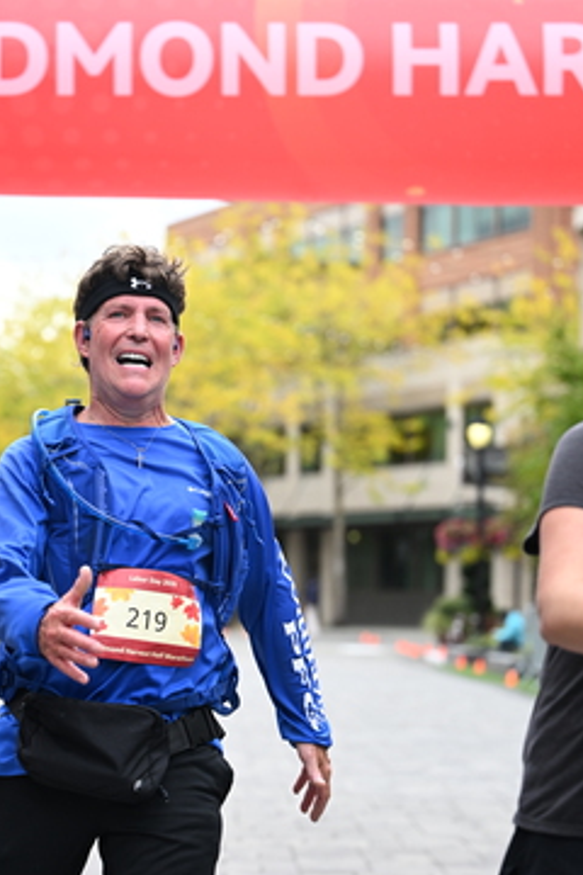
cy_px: 489
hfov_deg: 12.8
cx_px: 145
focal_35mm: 107
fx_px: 2599
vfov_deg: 19.1
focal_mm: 70
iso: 640
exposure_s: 1/2000
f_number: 2.8
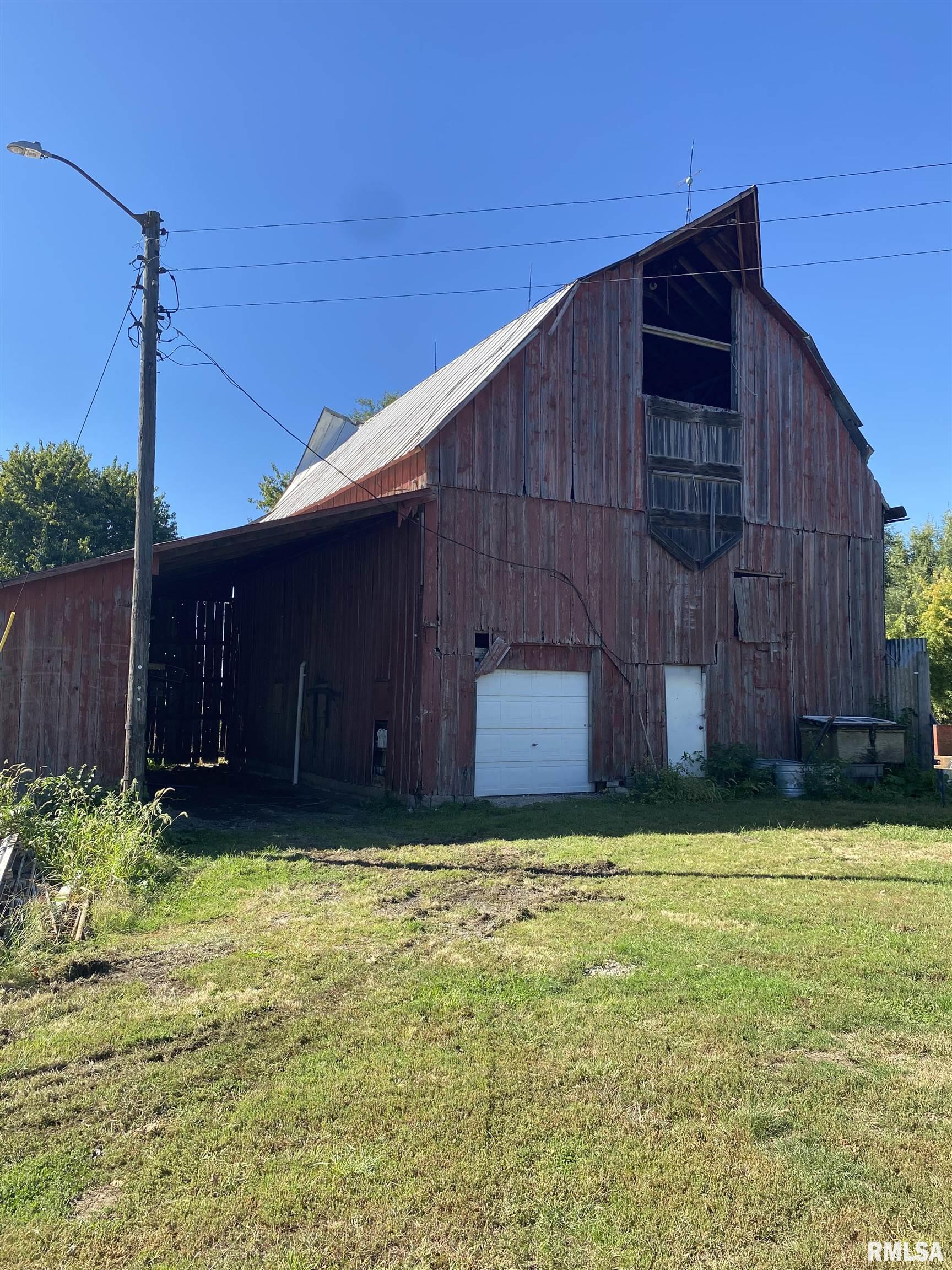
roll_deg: +0.2
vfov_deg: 67.3
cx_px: 476
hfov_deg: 53.1
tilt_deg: +4.1
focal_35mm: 26
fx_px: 953
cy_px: 635
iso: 32
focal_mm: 4.25
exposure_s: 1/1258
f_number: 1.8
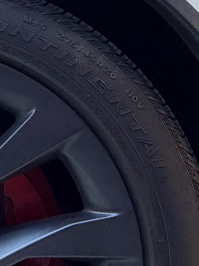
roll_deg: +4.8
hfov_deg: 17.5
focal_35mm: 74
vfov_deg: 25.8
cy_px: 44
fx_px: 568
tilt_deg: +0.9
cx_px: -117
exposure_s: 1/121
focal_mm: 2.22
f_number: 2.2
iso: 320
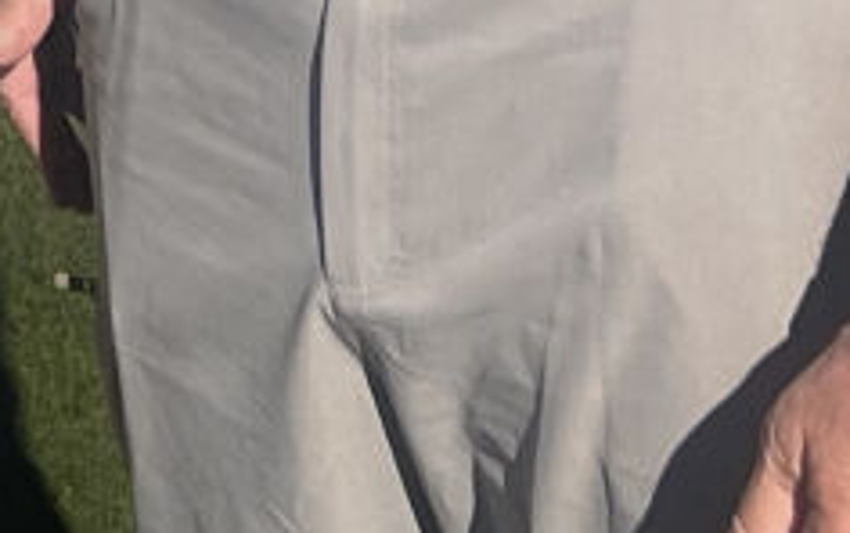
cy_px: -1619
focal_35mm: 194
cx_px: -755
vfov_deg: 5.8
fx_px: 4498
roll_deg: -0.7
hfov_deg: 10.1
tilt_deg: +3.7
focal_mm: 5.7
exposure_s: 1/5076
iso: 50
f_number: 1.5
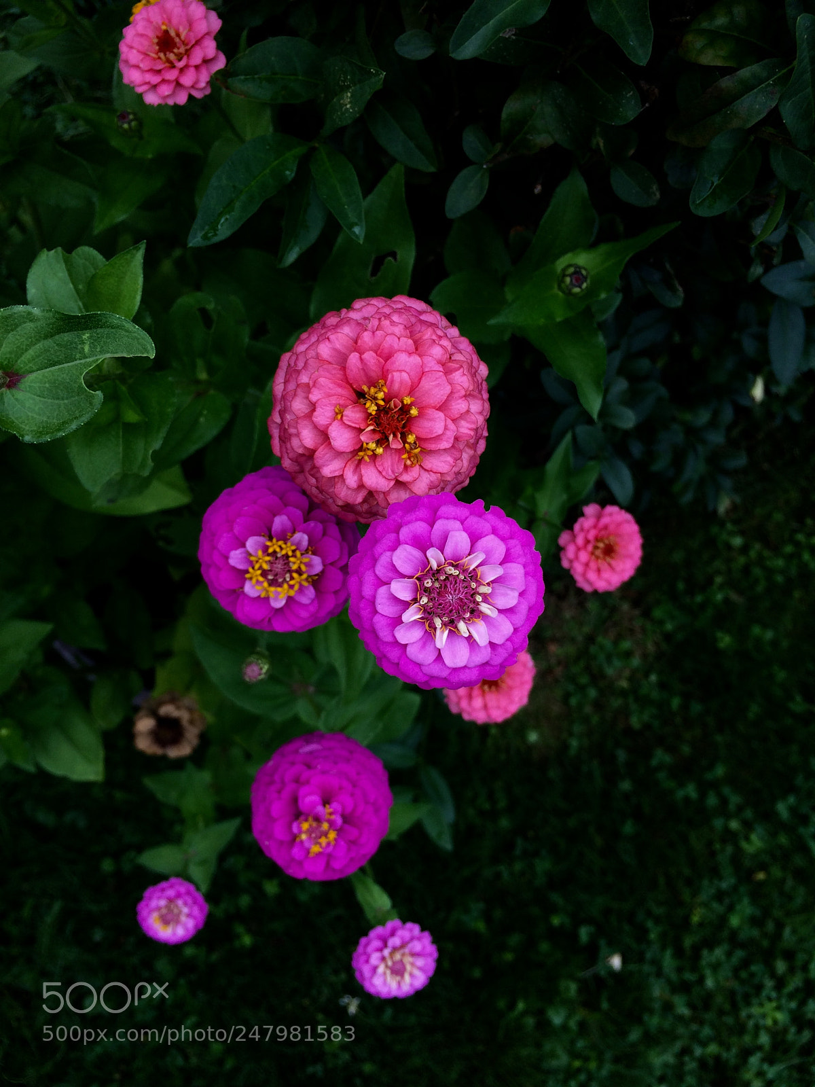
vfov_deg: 61.7
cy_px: 544
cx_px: 408
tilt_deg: -79.4
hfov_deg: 48.2
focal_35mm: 29
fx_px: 910
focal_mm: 4.15
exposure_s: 1/345
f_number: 2.2
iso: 32
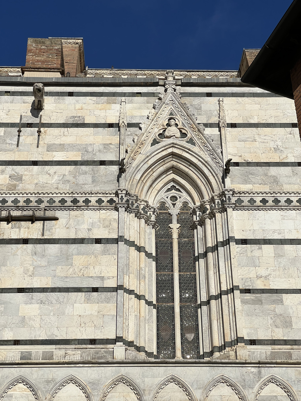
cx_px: 150
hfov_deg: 19.1
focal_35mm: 77
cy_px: 200
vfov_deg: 25.3
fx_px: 893
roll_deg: -0.2
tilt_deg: +38.1
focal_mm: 9
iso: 32
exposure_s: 1/2320
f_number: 2.8
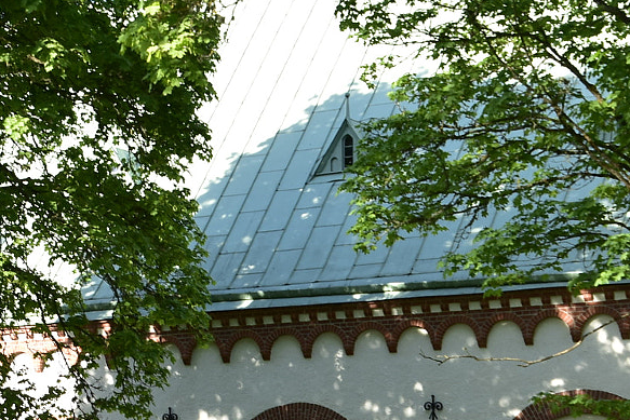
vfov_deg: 12.7
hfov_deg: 19.0
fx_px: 1873
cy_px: 340
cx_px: 150
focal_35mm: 107
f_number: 6.3
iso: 250
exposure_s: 1/160
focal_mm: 26
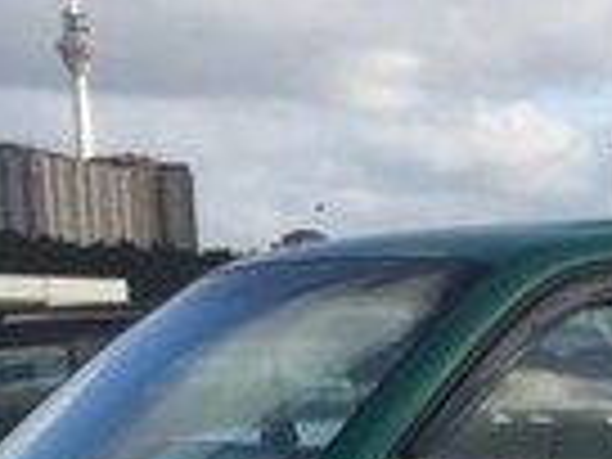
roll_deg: +0.0
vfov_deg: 9.7
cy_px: 956
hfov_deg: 12.7
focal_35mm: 141
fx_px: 2493
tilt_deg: -14.9
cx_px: 1112
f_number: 2.2
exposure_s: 1/1099
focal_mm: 4.15
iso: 32
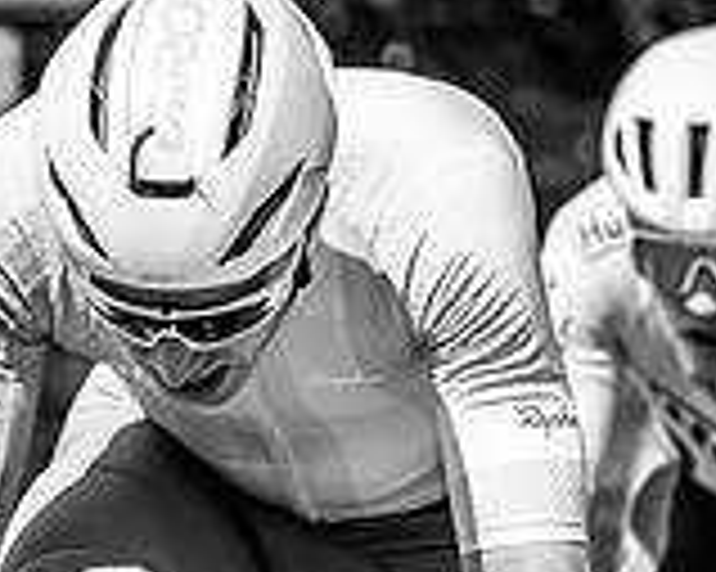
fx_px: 15714
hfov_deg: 2.6
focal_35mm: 742
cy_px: 603
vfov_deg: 2.1
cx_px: 216
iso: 250
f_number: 5.6
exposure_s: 1/1000
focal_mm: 144
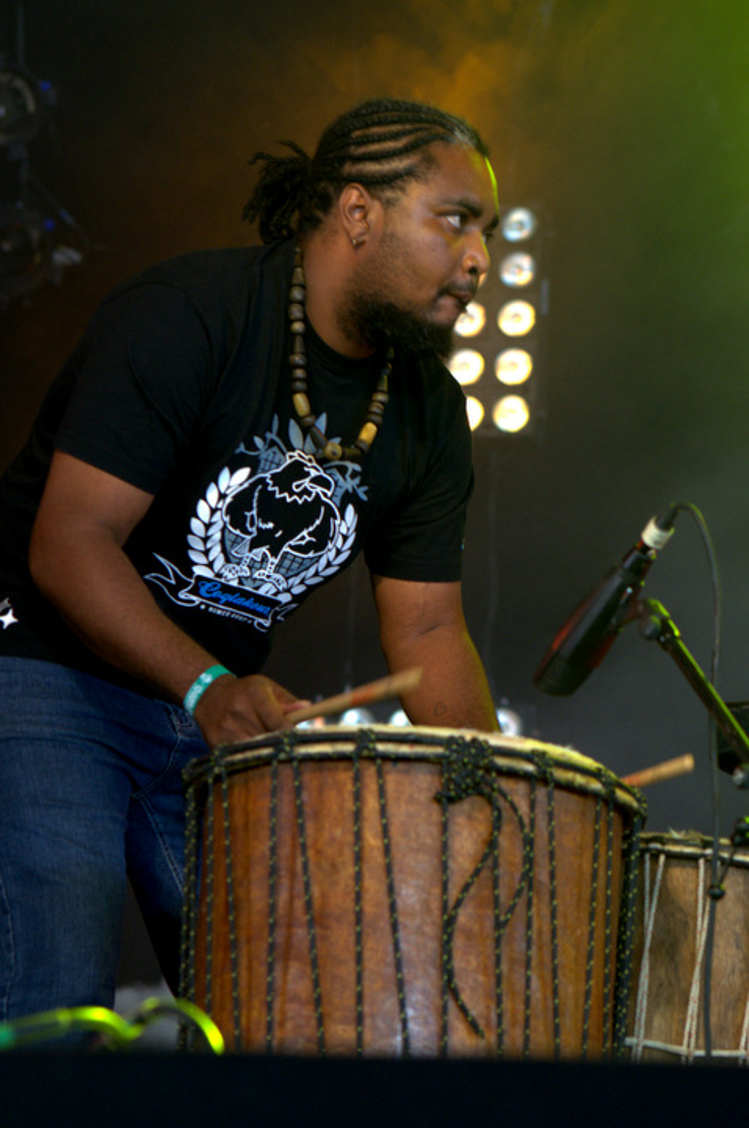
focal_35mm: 142
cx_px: 374
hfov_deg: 9.6
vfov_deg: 14.4
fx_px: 4460
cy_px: 564
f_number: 5
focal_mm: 95
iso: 2500
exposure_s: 1/50
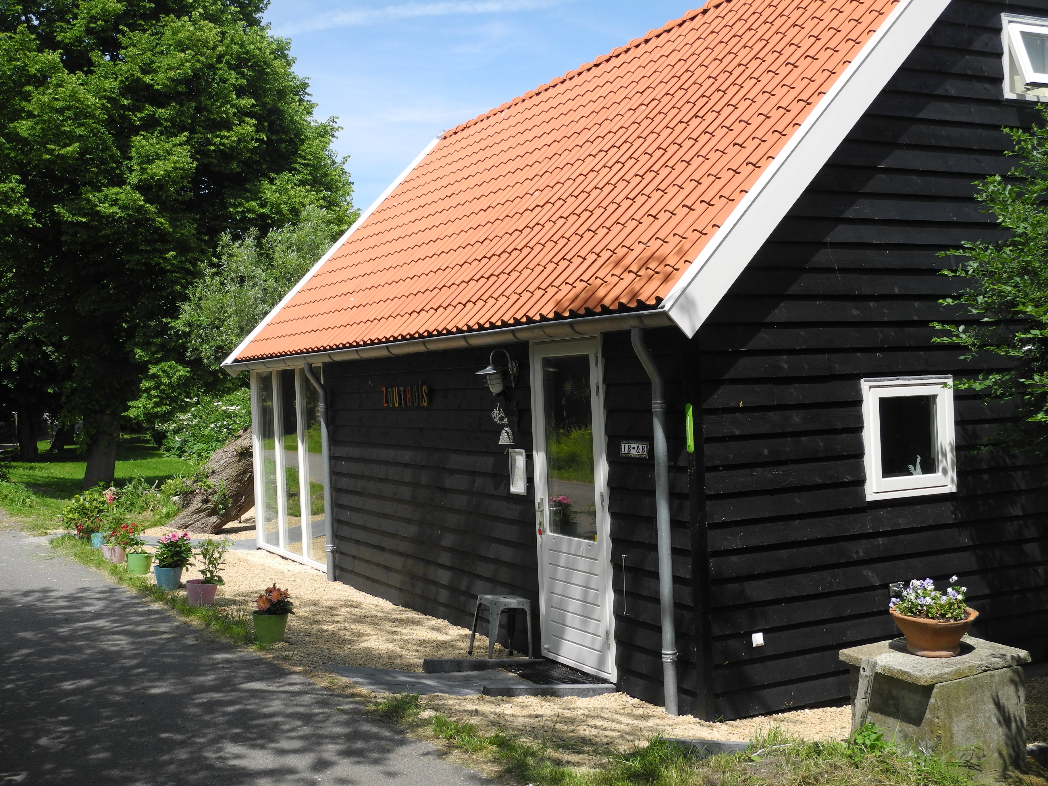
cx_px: 524
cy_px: 393
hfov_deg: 45.8
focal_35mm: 41
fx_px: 1241
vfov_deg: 35.1
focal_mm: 8.8
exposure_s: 1/1000
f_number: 3.2
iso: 100
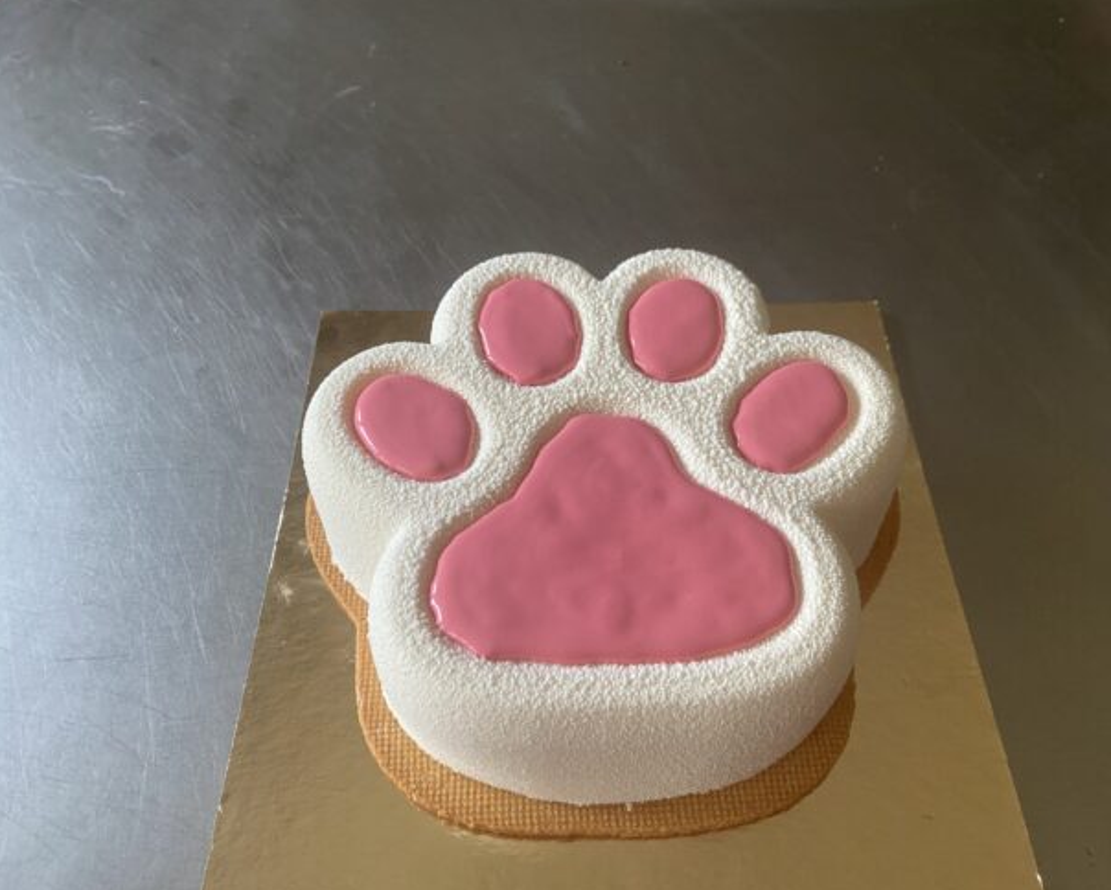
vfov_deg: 51.6
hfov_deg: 62.2
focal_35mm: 28
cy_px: 447
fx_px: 921
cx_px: 577
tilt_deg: -53.5
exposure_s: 1/99
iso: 125
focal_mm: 4.25
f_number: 1.8
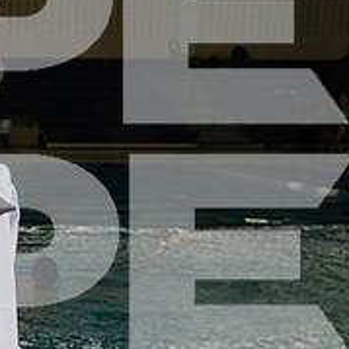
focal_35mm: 102
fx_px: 1163
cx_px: -142
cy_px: 258
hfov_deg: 15.9
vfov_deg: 17.0
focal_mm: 37
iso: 800
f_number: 8
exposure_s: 1/250
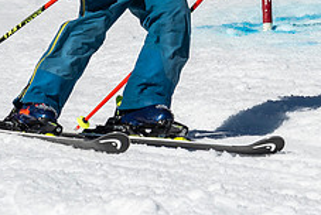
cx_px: 127
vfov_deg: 0.7
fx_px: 16883
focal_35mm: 1891
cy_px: 19
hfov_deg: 1.1
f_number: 8
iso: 200
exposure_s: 1/2000
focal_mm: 400
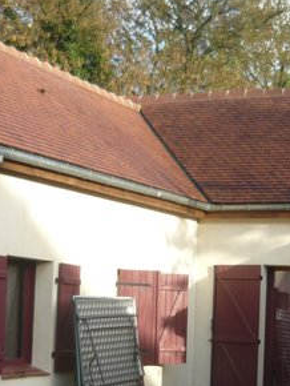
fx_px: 1015
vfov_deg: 21.4
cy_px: 280
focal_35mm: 91
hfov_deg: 16.3
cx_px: 144
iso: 100
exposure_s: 1/320
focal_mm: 5.5
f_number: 2.8
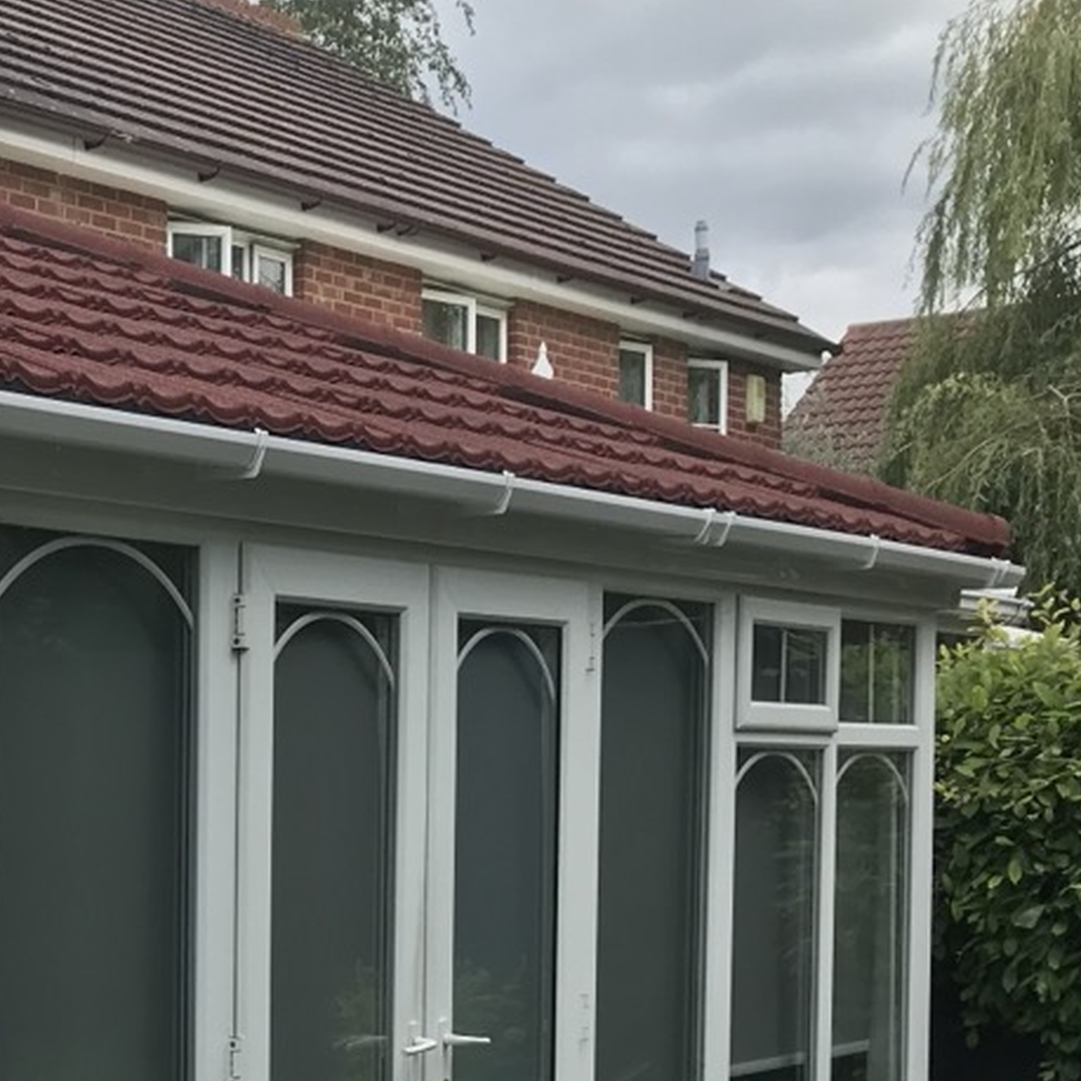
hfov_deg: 20.8
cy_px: 1003
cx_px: -312
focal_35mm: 76
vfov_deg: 22.1
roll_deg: +0.1
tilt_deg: -4.0
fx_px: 2685
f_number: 1.8
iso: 20
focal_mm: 3.99
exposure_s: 1/1064
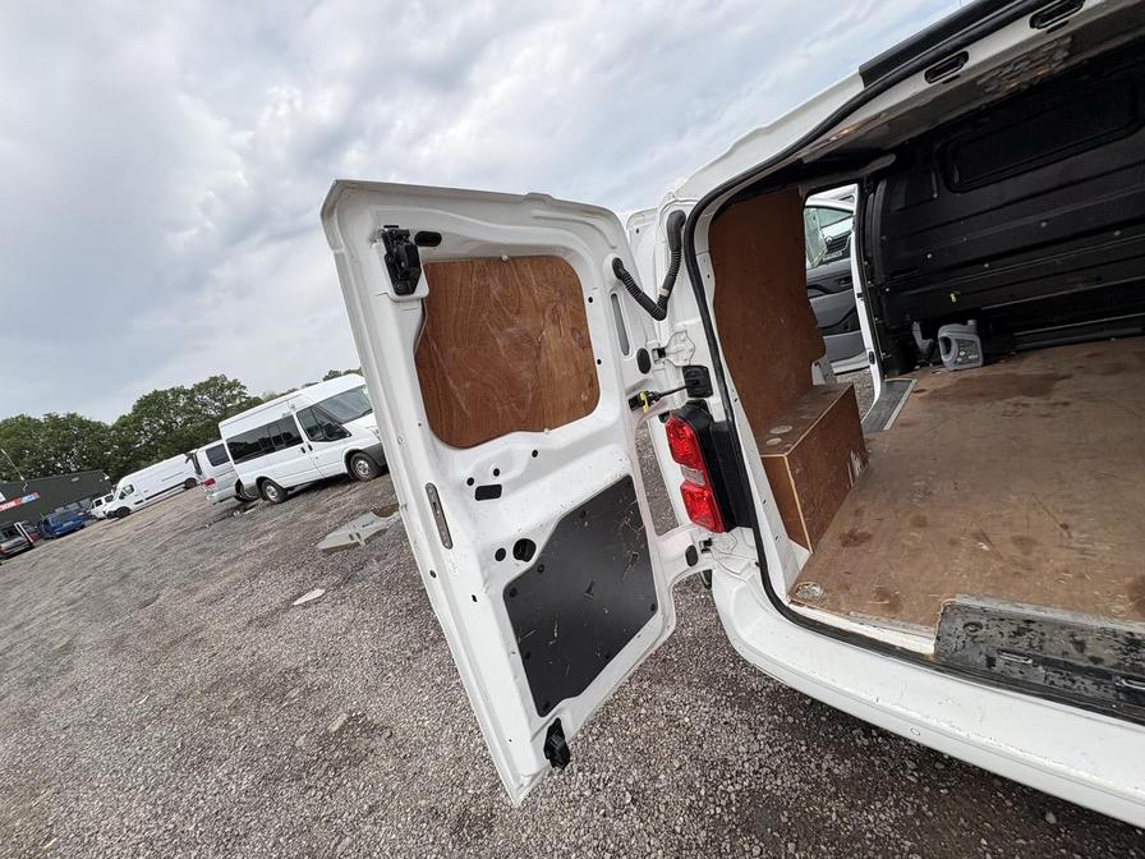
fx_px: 463
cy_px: 430
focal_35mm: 14
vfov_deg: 85.7
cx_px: 572
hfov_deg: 102.1
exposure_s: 1/734
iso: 40
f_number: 2.2
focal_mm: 2.22
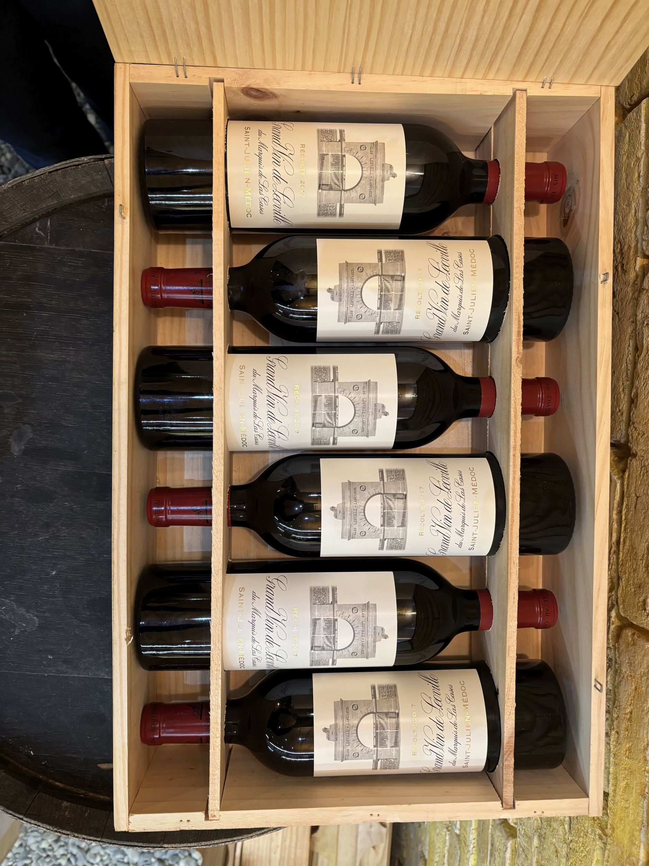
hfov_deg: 53.1
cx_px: 324
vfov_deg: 67.3
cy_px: 433
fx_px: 650
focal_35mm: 26
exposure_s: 1/50
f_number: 1.6
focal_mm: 5.96
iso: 200
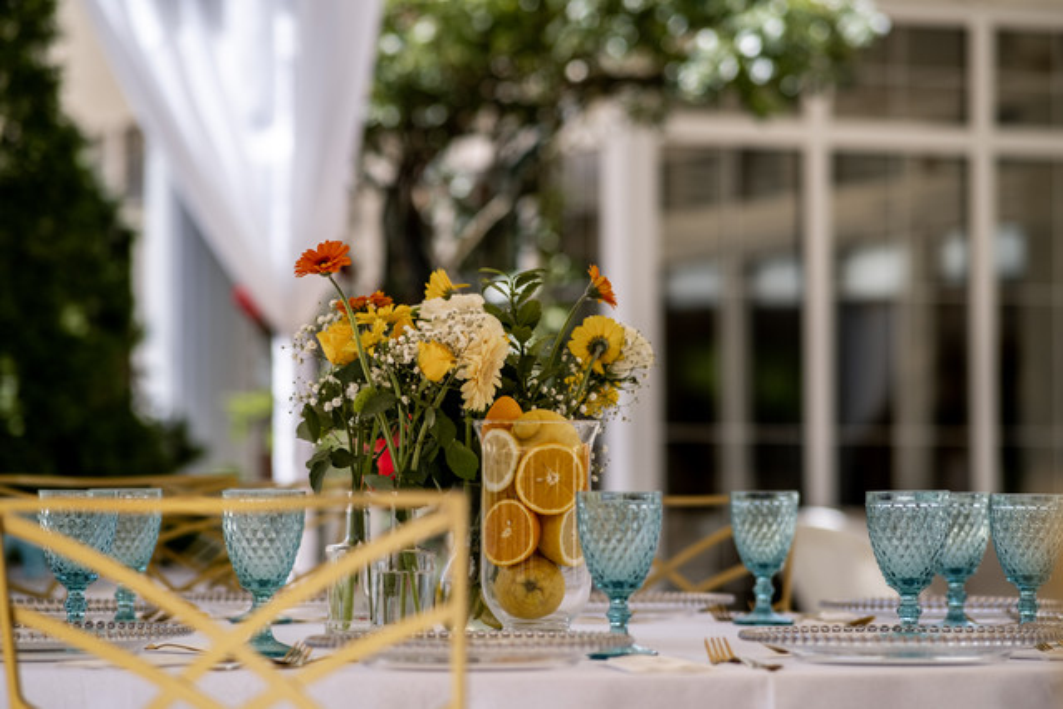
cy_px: 354
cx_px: 532
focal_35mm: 128
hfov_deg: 16.0
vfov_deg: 10.7
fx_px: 3780
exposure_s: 1/4000
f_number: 2
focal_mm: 85
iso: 160
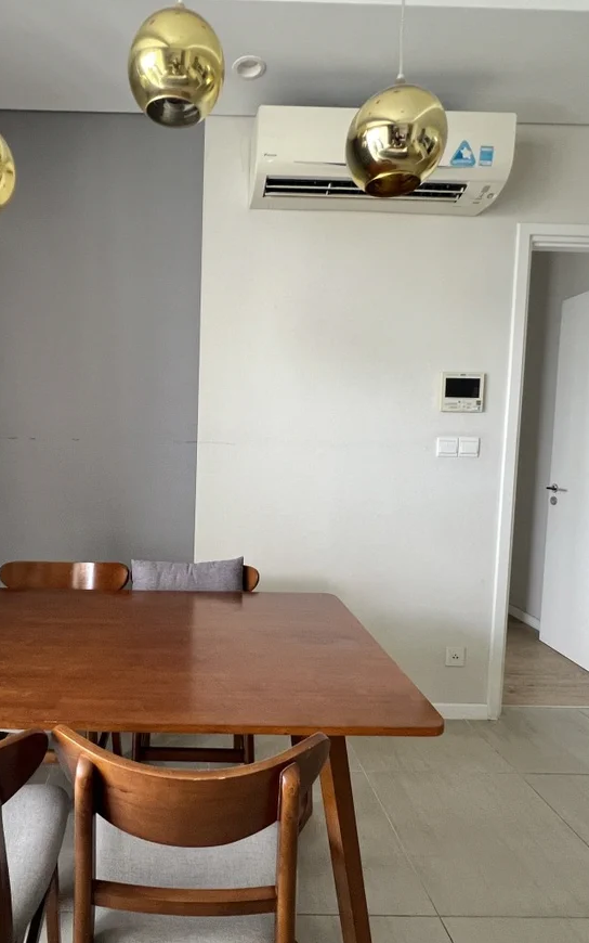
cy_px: 470
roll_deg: -1.4
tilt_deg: -4.7
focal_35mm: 19
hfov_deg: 60.8
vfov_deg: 88.0
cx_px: 197
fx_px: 488
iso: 125
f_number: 1.8
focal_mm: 1.57
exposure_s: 1/99
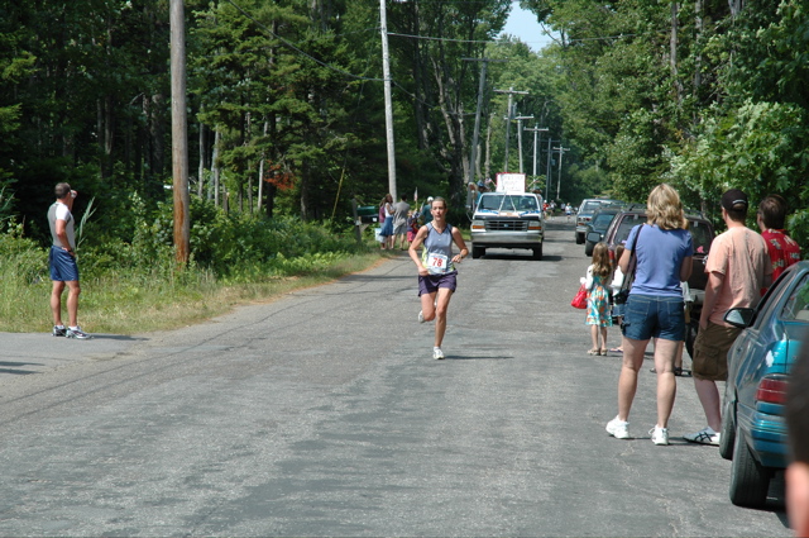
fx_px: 2357
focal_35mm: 105
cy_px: 269
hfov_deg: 19.5
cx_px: 404
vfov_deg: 13.0
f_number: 9
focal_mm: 70
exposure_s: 1/250
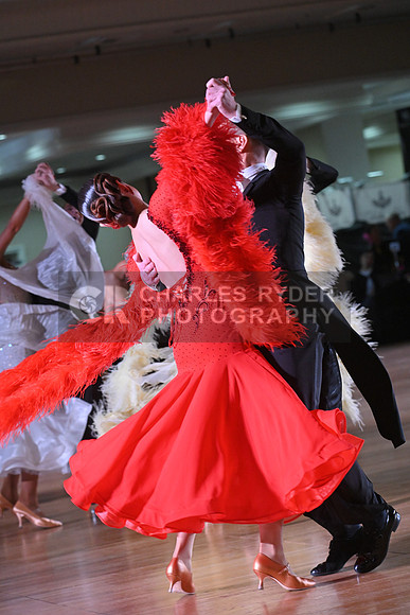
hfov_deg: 10.6
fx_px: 2219
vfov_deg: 15.8
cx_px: 205
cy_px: 308
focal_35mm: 130
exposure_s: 1/400
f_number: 5.6
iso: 4000
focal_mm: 130
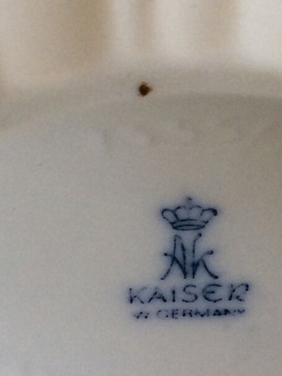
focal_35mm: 105
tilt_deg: -49.9
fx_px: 1142
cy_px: 254
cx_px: 190
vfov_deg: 18.7
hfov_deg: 14.1
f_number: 2.4
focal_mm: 3.3
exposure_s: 1/50
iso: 40
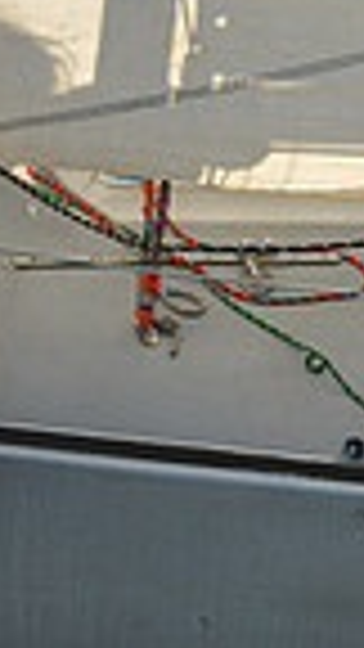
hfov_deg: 2.4
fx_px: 8682
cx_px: 1285
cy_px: 371
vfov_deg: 4.3
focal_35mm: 506
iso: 320
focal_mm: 120
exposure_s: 1/1250
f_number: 4
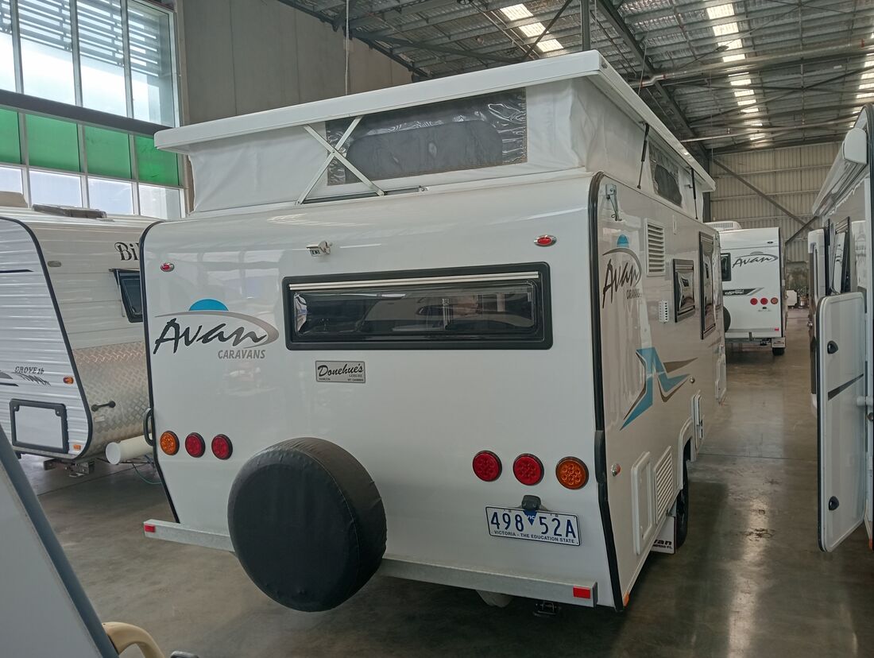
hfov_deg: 63.4
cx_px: 437
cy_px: 329
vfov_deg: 49.8
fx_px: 708
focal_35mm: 28
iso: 100
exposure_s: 1/107
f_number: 1.8
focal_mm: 3.98
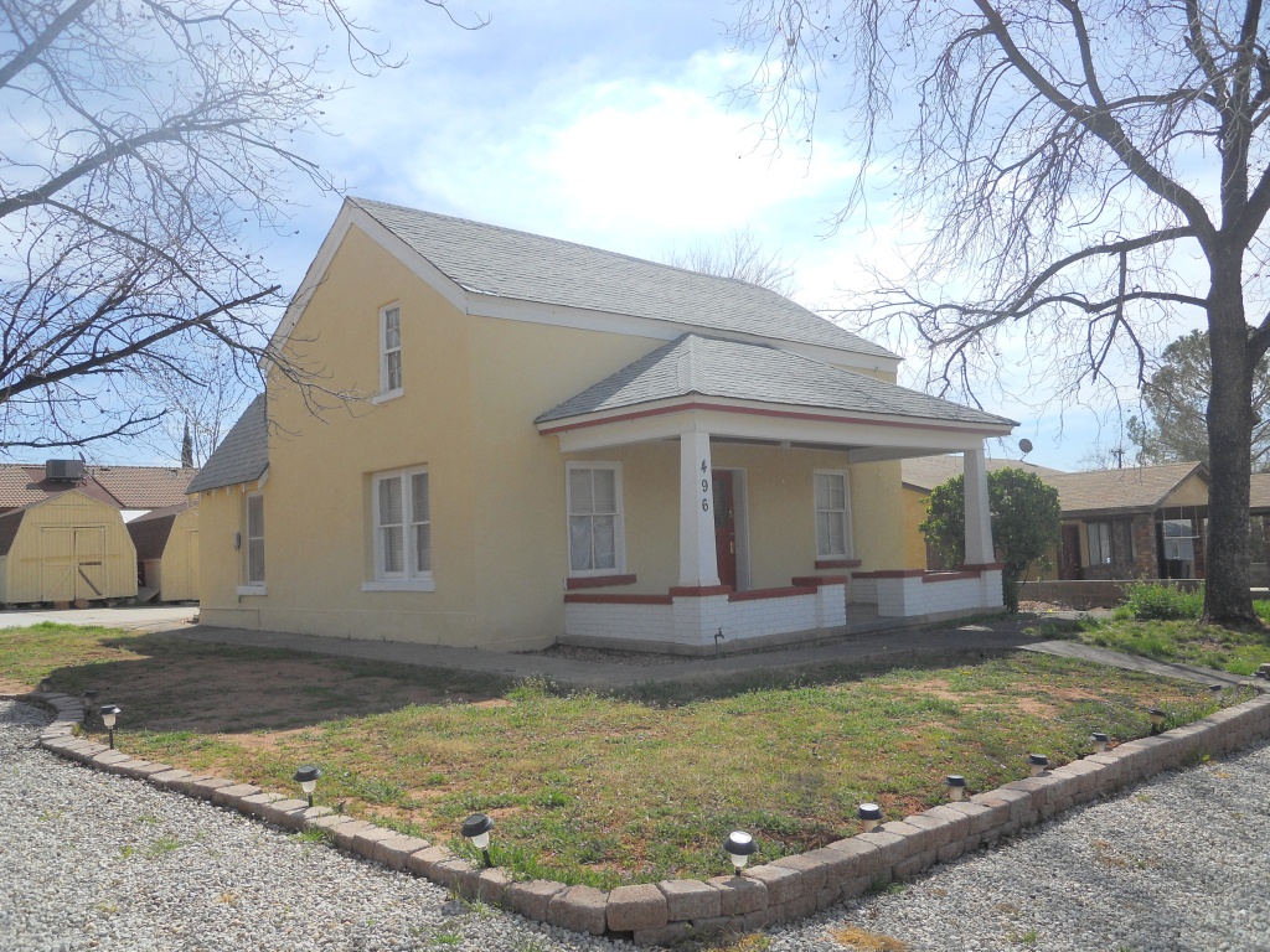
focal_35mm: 28
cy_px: 476
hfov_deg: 63.4
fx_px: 1027
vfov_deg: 49.7
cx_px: 635
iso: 80
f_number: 5.4
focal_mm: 5
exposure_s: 1/400
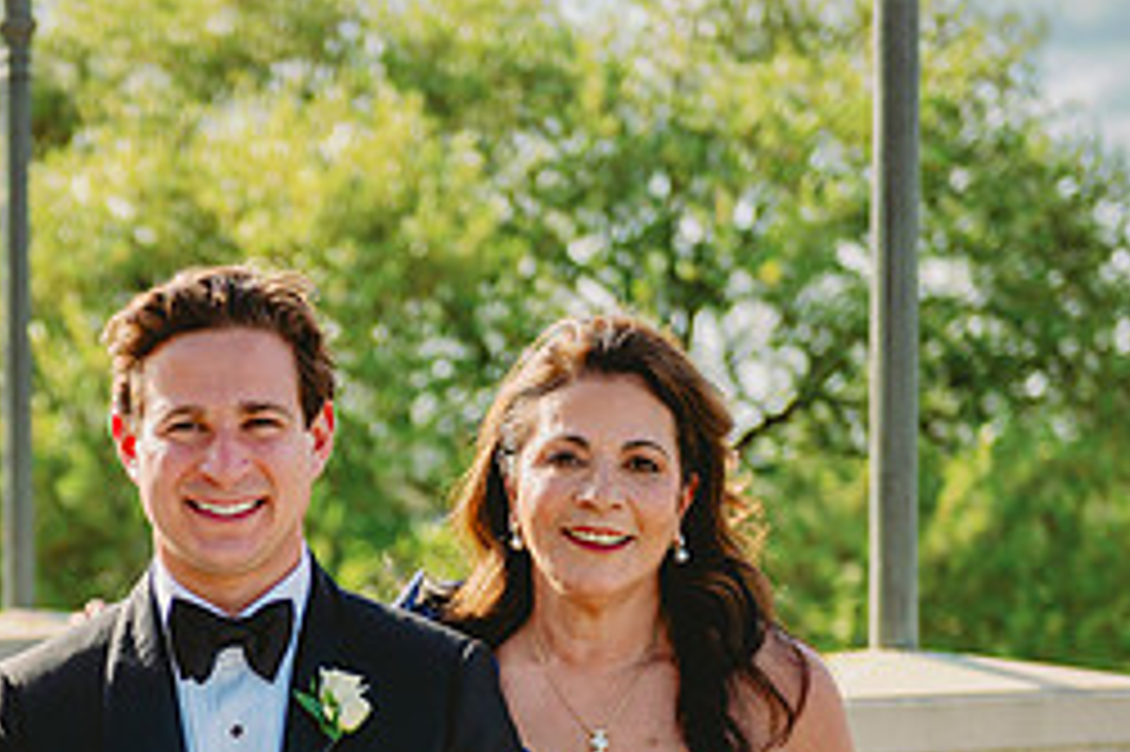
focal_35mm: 120
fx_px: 3764
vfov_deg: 11.3
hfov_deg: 16.9
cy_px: 788
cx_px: 221
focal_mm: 52
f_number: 2.8
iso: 100
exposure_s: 1/2000
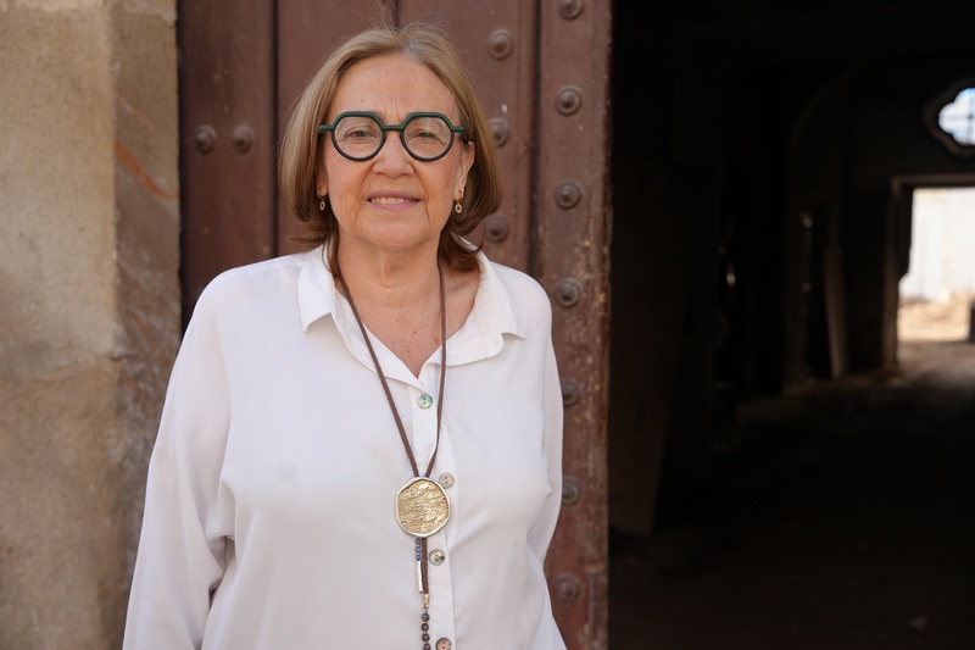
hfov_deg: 50.7
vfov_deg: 35.0
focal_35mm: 38
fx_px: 1029
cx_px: 488
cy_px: 325
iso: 100
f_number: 4
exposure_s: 1/200
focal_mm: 38
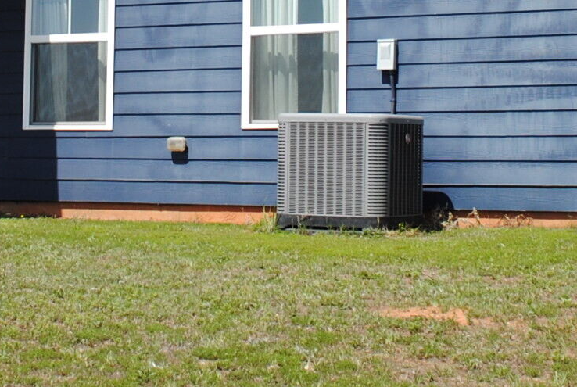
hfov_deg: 19.2
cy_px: -84
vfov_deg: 12.6
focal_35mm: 106
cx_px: 170
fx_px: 1702
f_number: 8
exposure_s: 1/250
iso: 100
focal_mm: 18
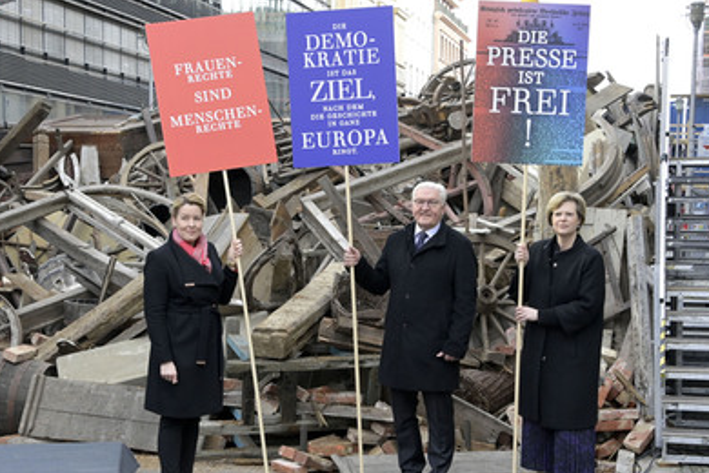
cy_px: 266
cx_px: 357
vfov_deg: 26.0
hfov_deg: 38.2
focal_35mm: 52
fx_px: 1024
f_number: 6.3
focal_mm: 45
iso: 4000
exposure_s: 1/1600
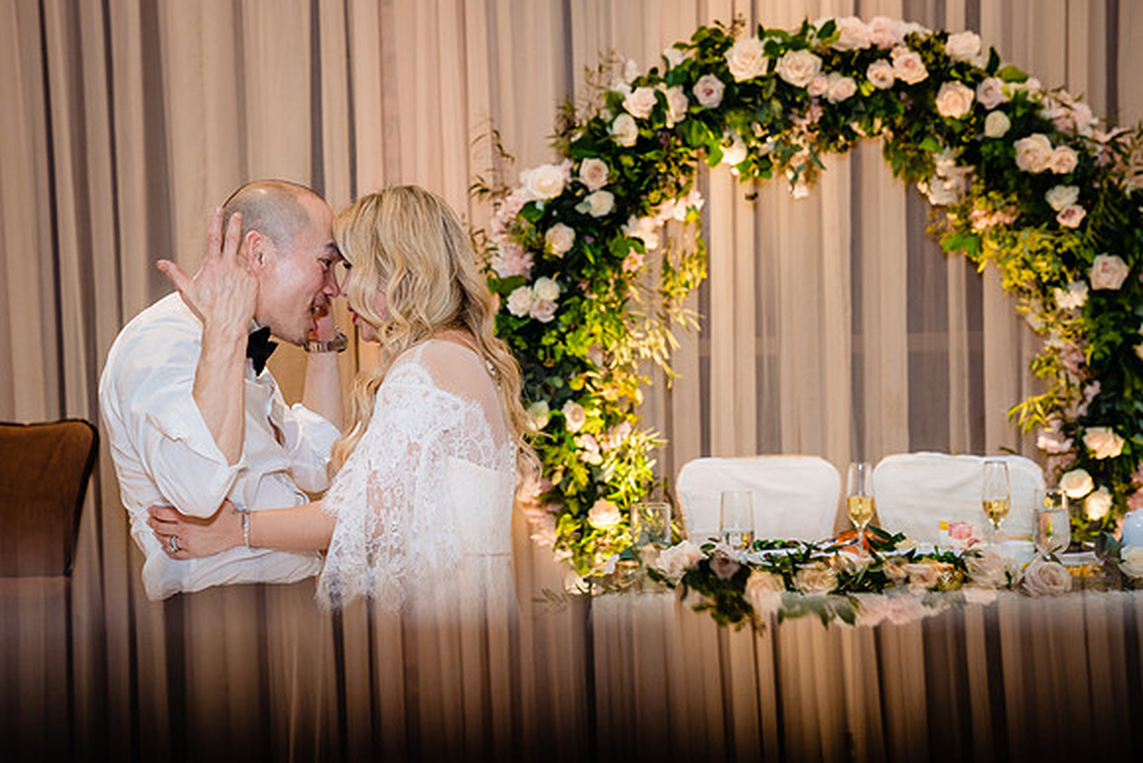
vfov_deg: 22.4
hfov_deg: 33.1
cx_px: 554
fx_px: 1921
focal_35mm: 61
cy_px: 352
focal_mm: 56
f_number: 4
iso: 1000
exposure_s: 1/160
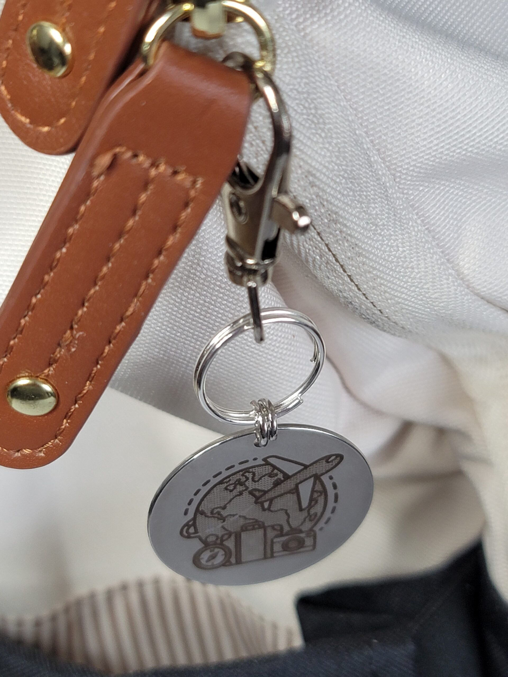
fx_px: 489
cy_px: 338
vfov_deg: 69.4
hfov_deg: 54.9
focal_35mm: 25
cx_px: 254
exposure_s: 1/120
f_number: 1.8
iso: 160
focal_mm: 7
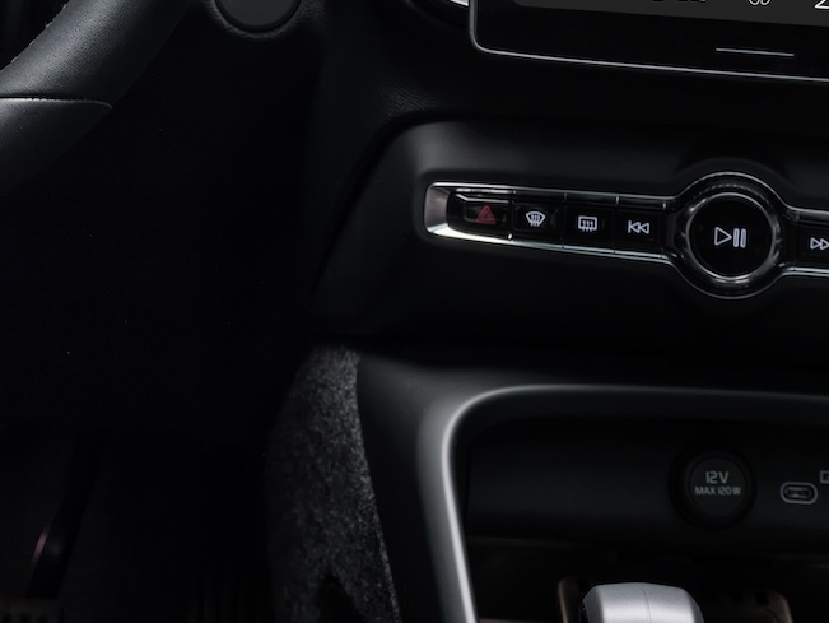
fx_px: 3403
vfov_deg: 10.2
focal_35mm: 142
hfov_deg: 13.6
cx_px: -60
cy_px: -197
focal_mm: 46.5
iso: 800
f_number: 8
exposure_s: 1/3
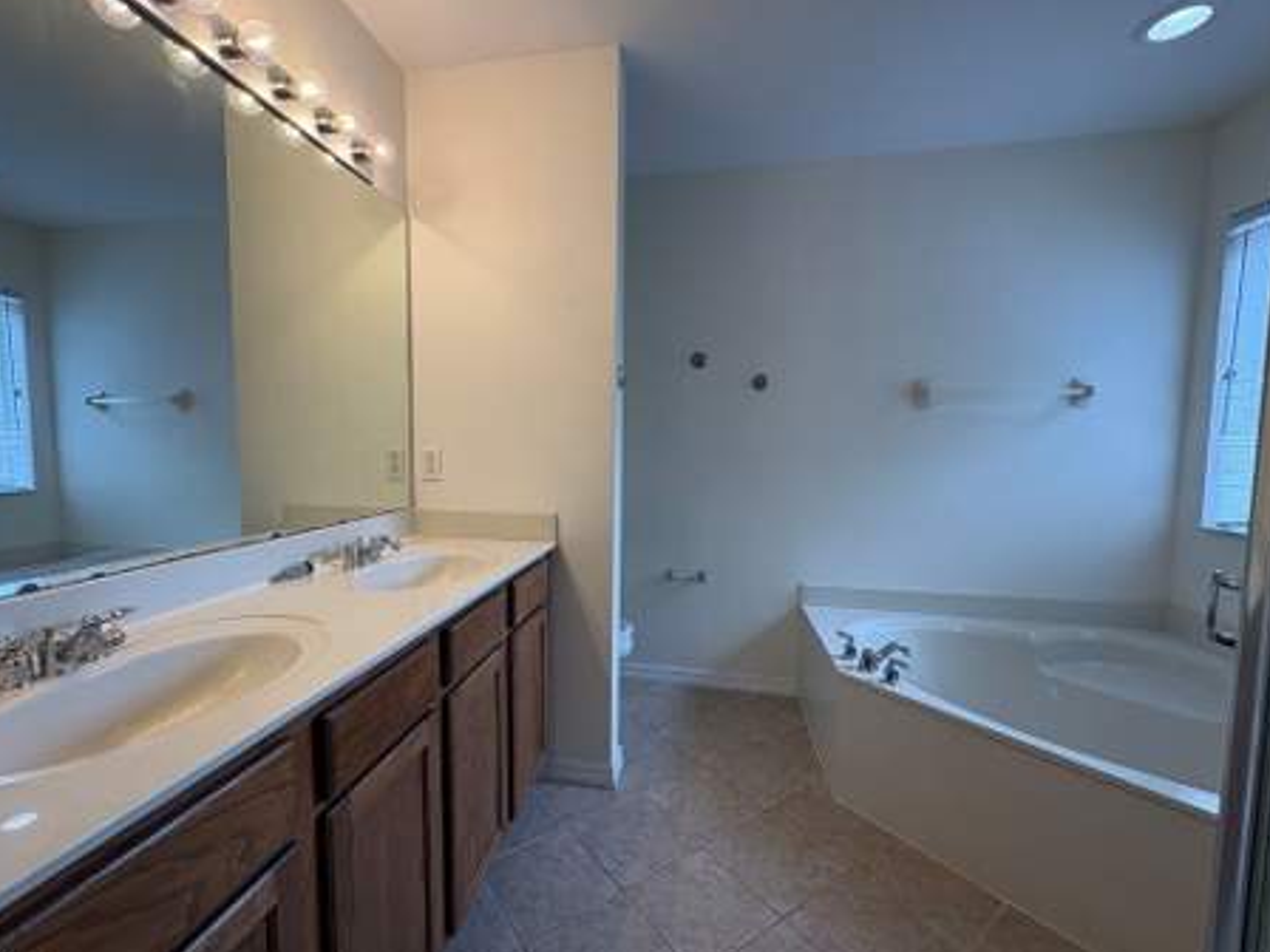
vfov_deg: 81.7
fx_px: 550
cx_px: 604
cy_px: 484
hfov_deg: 98.1
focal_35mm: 15
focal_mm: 2.22
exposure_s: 1/120
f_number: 2.2
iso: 100
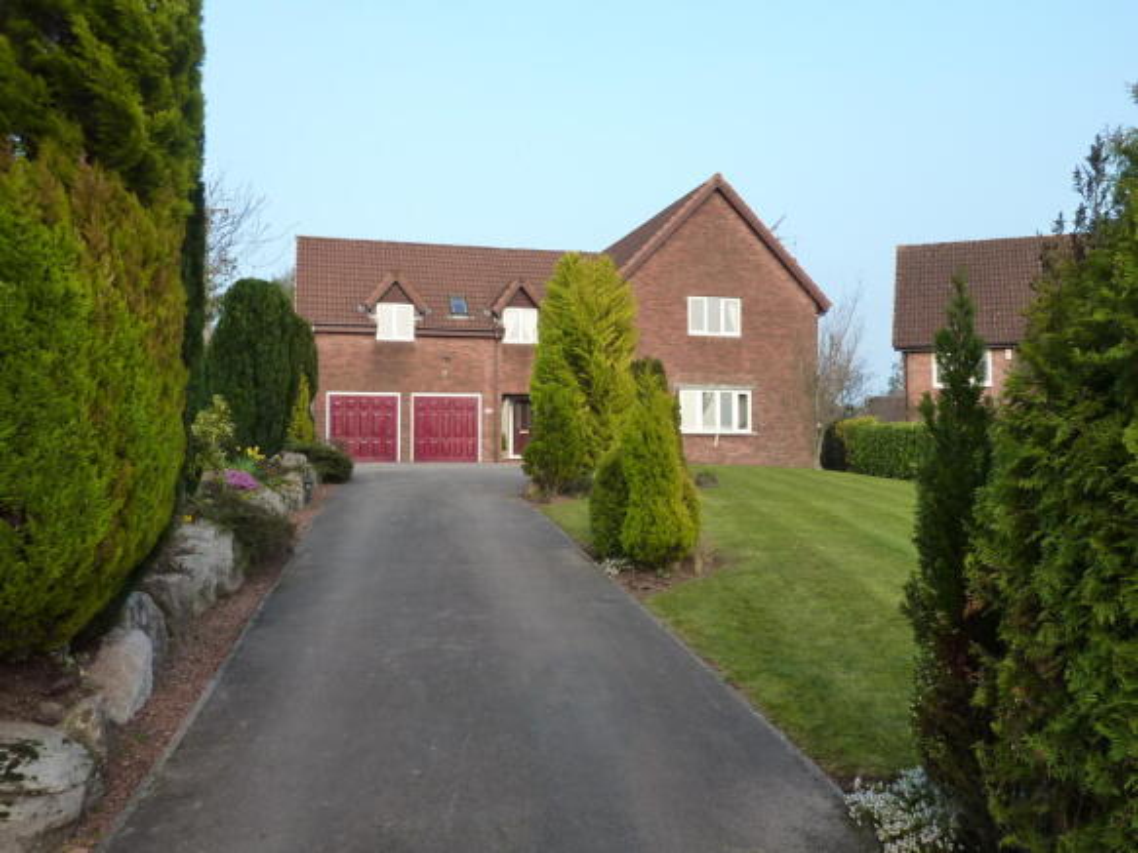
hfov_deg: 61.7
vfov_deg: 48.2
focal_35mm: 29
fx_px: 953
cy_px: 426
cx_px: 569
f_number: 4
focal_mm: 4.1
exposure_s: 1/160
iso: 125
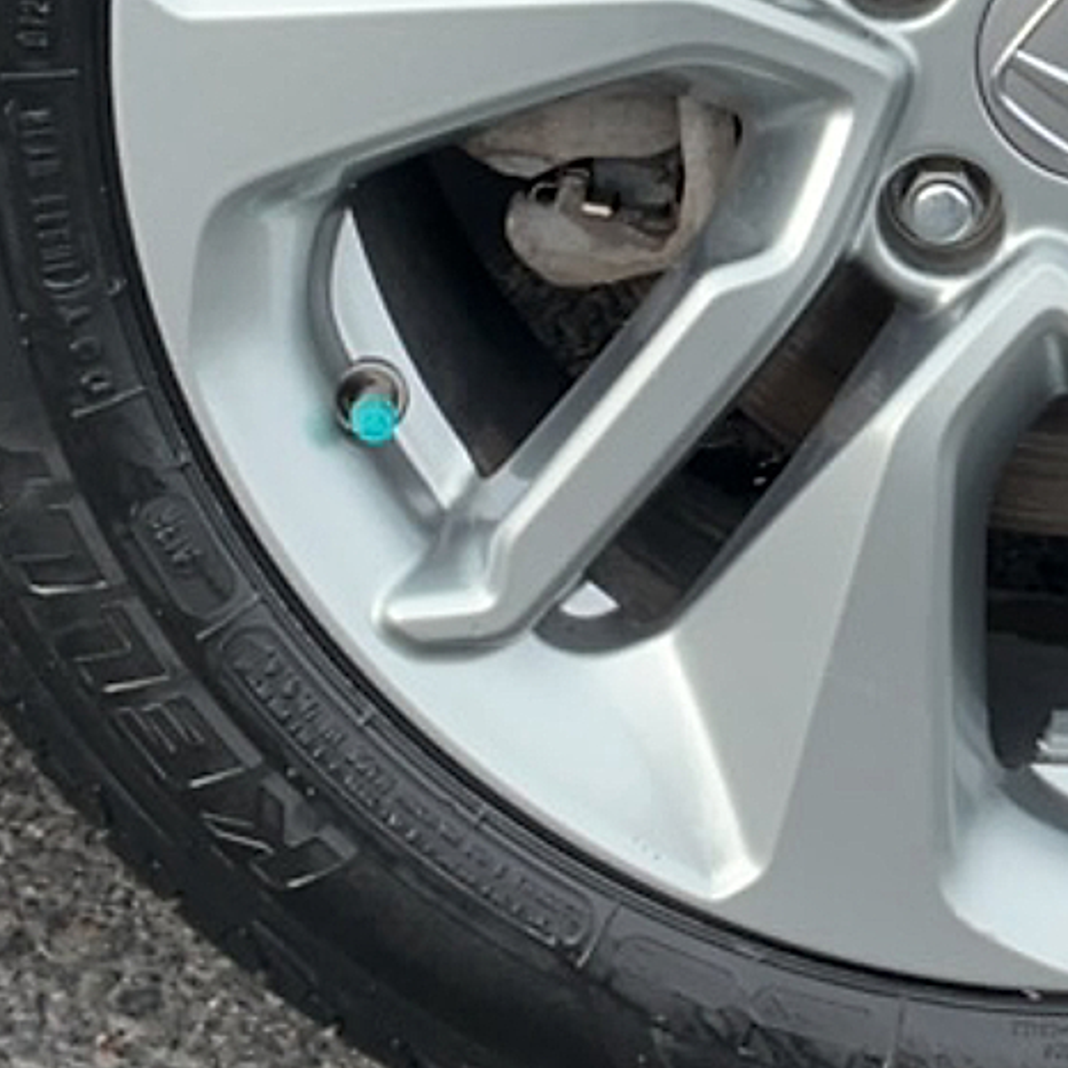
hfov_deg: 18.6
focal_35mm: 91
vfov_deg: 18.7
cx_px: 1077
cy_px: 64
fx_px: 3176
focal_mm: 3
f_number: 1.8
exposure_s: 1/519
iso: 25
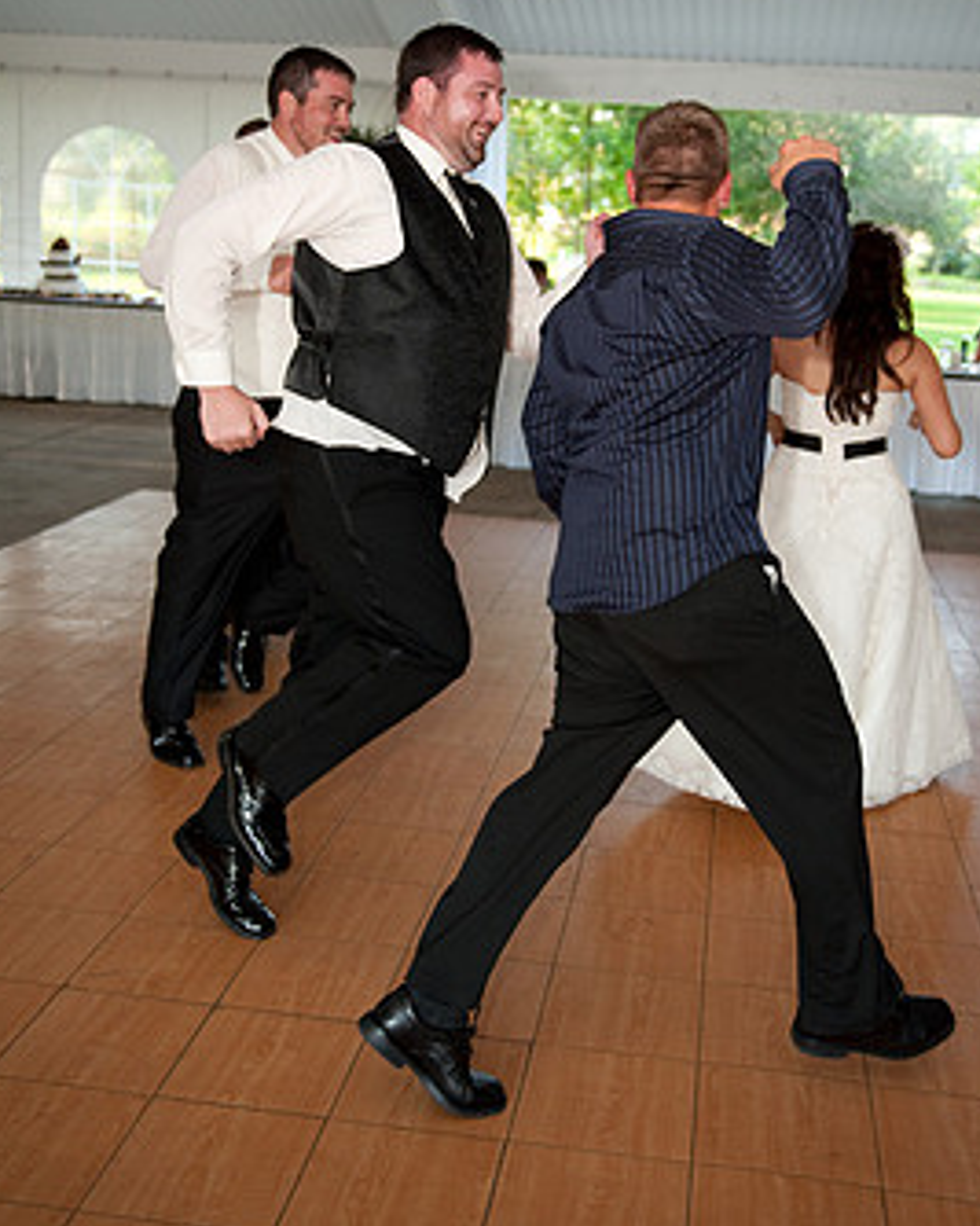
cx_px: 527
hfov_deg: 34.9
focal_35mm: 43
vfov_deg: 42.7
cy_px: 477
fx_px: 1560
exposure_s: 1/400
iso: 1250
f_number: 2.8
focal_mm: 34
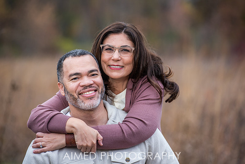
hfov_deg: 10.3
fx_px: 1361
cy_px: 82
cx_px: 122
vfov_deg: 6.9
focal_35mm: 200
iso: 400
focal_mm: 200
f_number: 4
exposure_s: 1/400
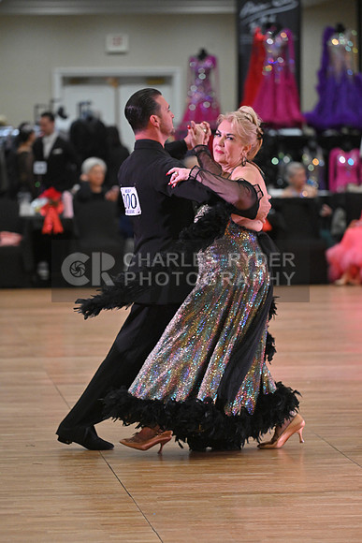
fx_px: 3015
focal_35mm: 200
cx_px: 181
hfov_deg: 6.9
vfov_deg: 10.3
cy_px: 272
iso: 3200
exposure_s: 1/400
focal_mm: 200
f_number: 5
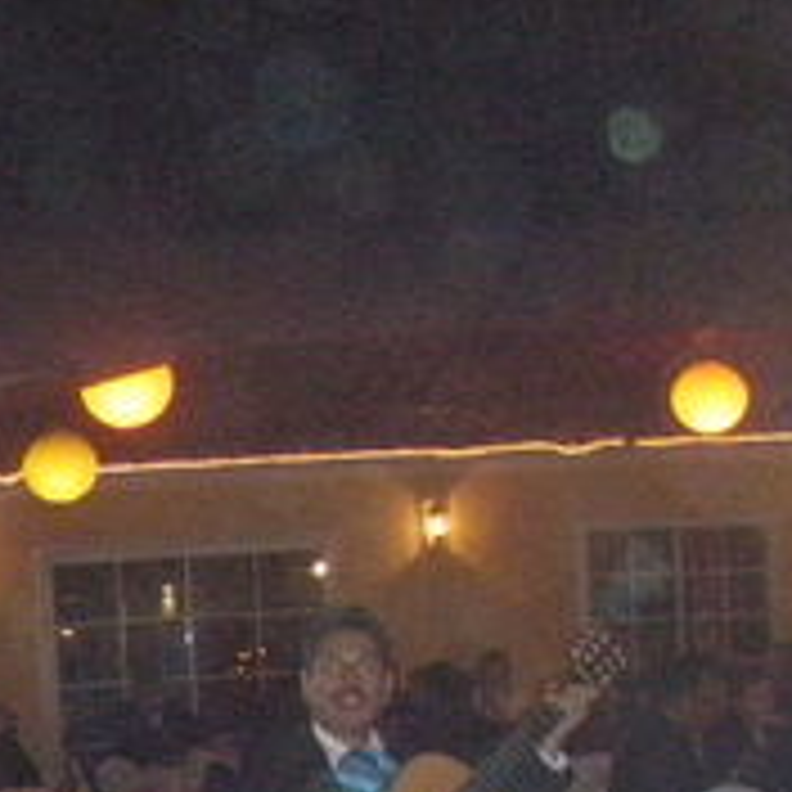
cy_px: 1004
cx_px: -126
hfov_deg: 13.9
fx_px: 3158
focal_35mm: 122
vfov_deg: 13.8
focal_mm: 6.7
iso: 800
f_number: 3.5
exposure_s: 1/30
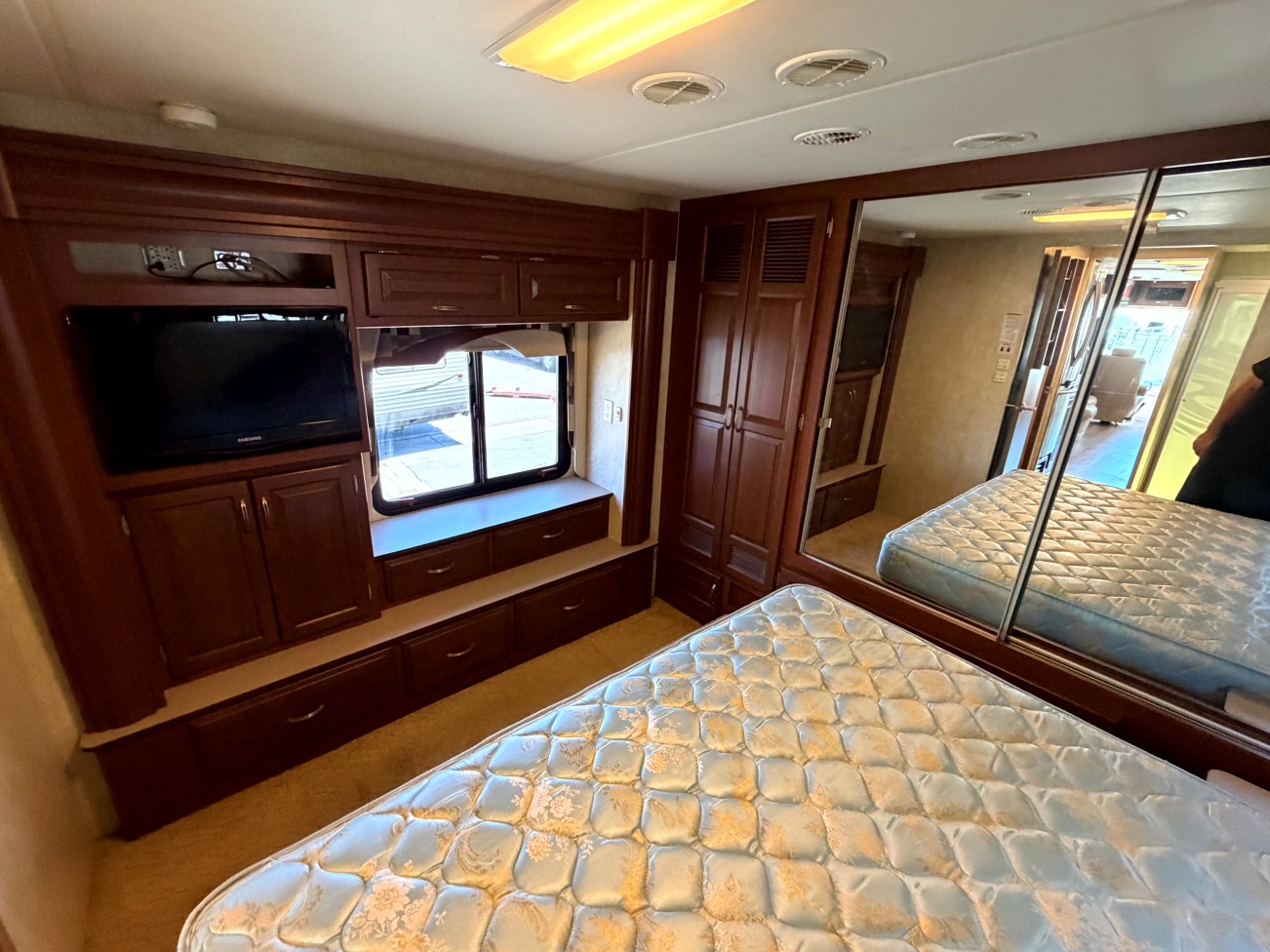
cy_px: 472
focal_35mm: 15
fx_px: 550
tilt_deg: -22.1
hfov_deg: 98.1
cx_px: 606
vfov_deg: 81.7
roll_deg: -1.6
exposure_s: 1/60
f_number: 2.2
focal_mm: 2.22
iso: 500
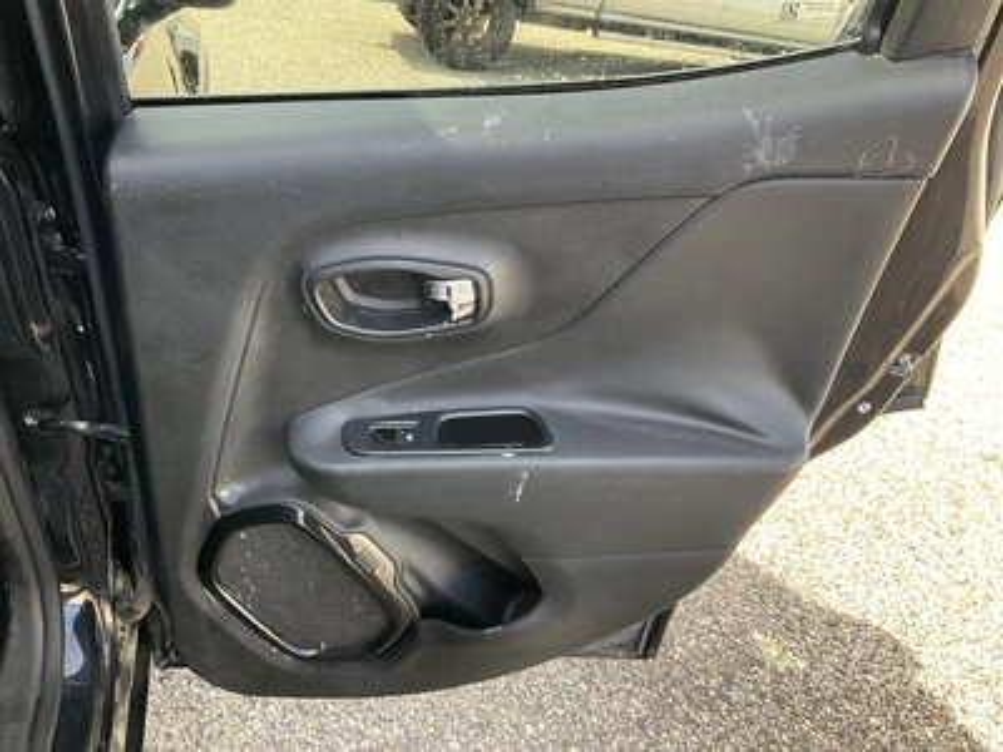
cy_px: 376
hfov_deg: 61.7
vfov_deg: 48.2
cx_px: 502
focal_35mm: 29
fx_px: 840
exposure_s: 1/122
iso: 40
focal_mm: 3
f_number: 1.8
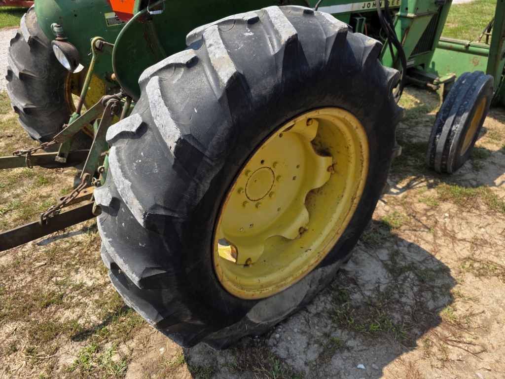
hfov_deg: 73.9
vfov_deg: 58.9
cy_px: 190
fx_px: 336
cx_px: 252
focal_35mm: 23
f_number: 1.7
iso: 80
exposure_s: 1/2679
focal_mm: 6.3
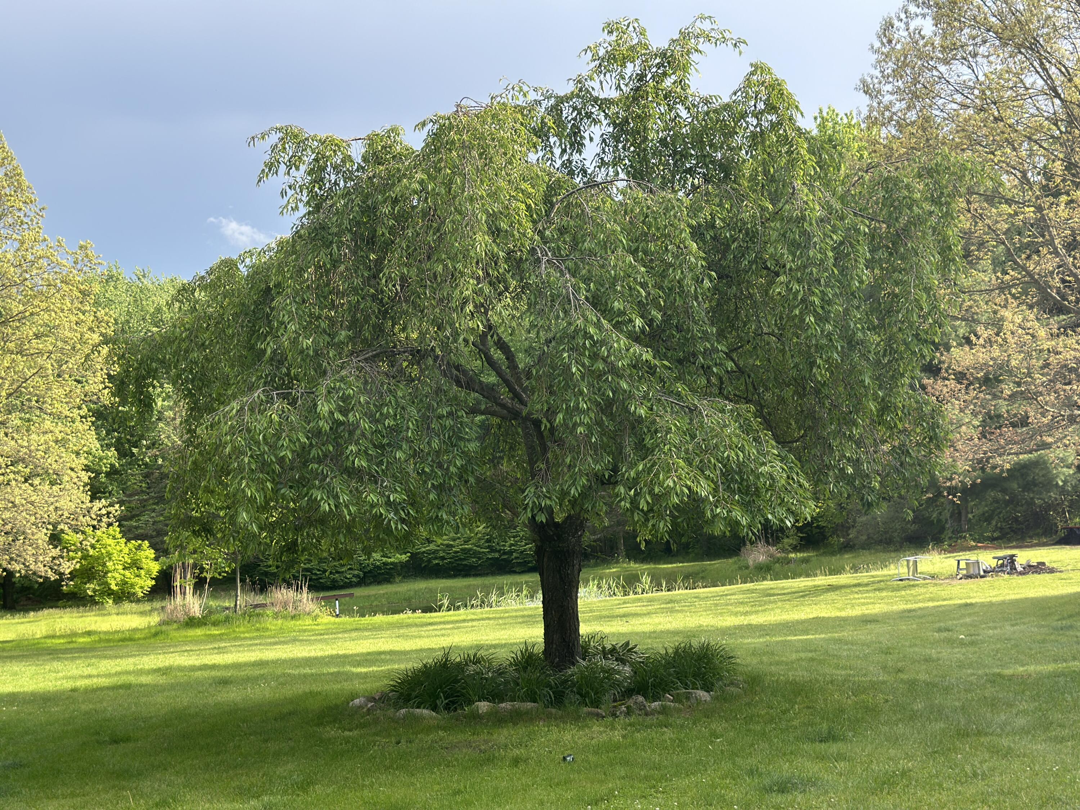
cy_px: 405
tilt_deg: +5.5
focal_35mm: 48
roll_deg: +3.5
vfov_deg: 30.3
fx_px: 1498
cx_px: 540
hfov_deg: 39.7
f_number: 1.78
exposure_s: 1/919
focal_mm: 6.86
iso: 80
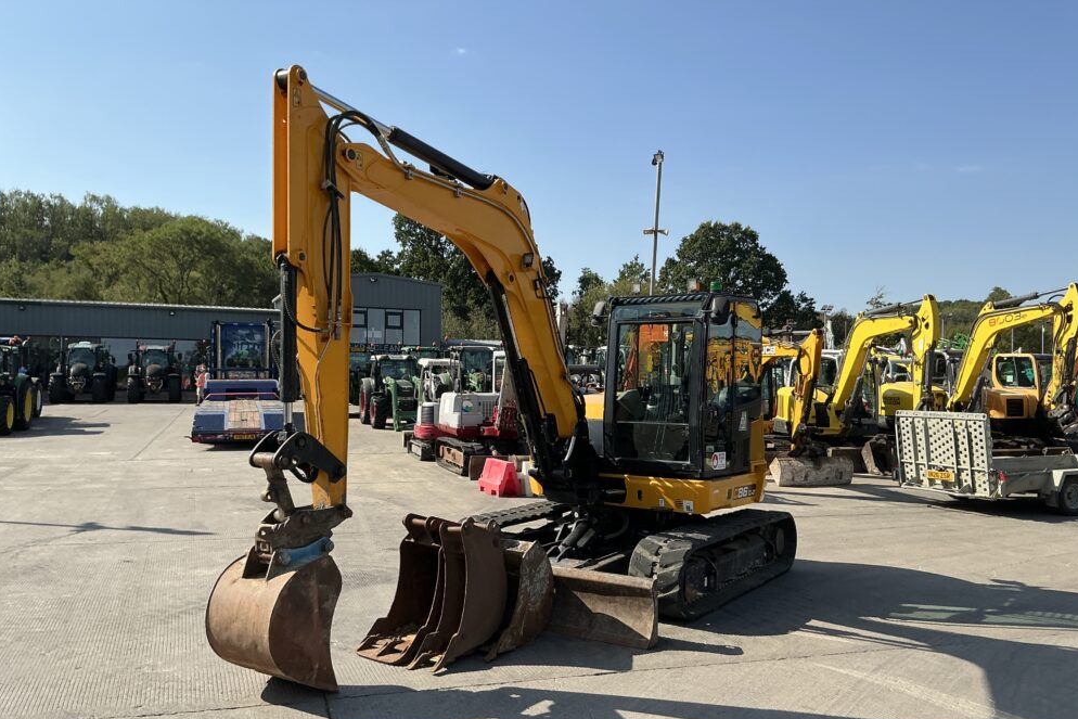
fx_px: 898
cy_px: 381
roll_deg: -3.5
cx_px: 535
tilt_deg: +3.7
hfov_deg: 61.9
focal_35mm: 30
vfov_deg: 43.6
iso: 25
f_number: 1.8
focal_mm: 3
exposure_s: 1/1730
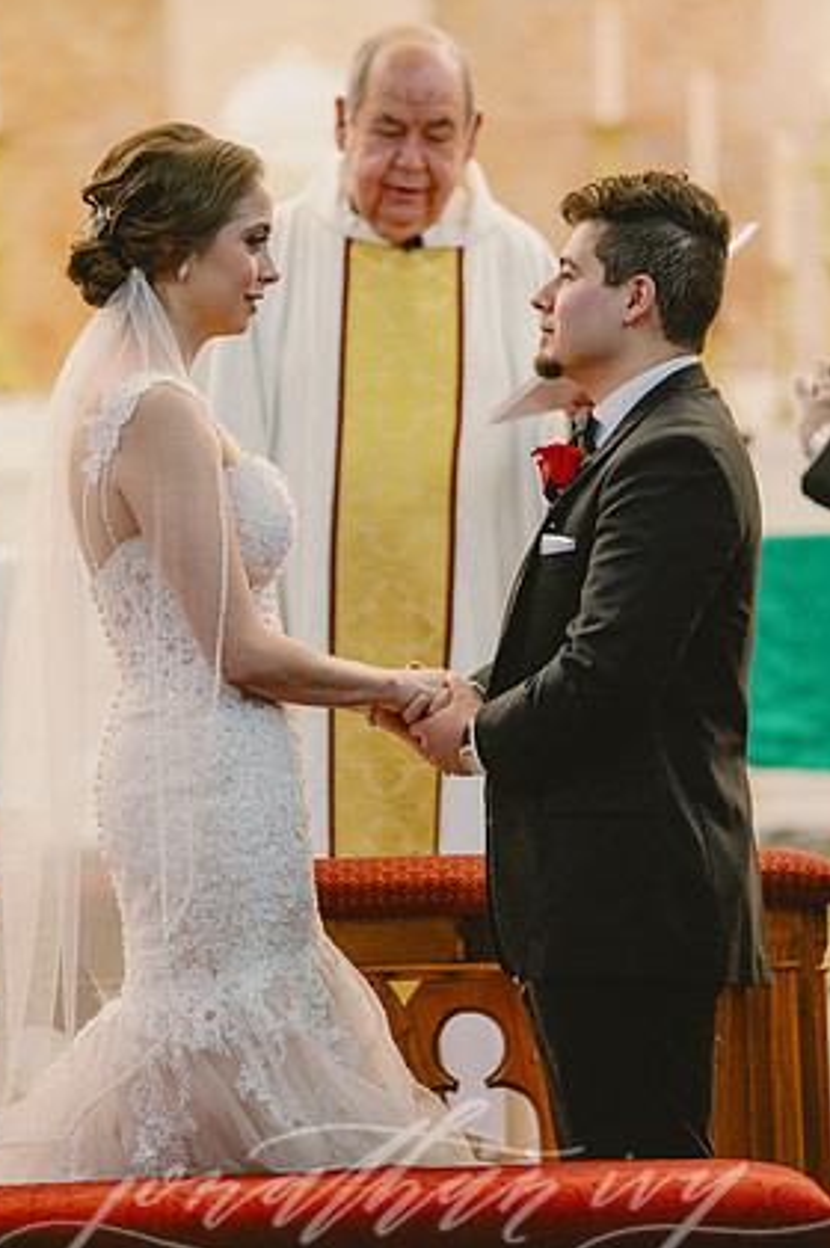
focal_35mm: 214
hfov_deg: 6.4
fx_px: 7412
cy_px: 640
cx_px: 400
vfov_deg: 9.6
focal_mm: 200
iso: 1600
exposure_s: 1/125
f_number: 2.8
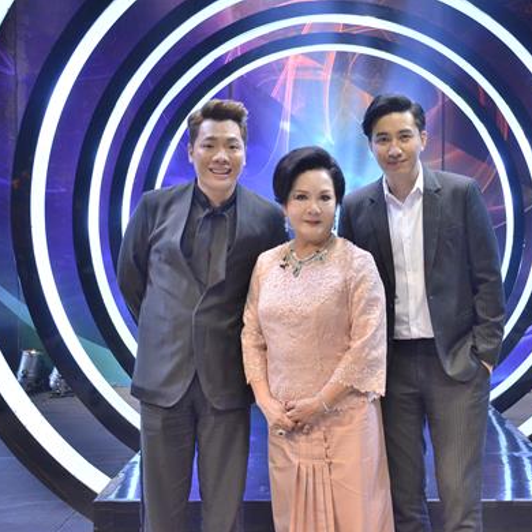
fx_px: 817
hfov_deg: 35.9
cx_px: 329
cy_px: 269
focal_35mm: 47
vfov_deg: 36.1
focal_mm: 24
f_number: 3.8
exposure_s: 1/125
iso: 1600
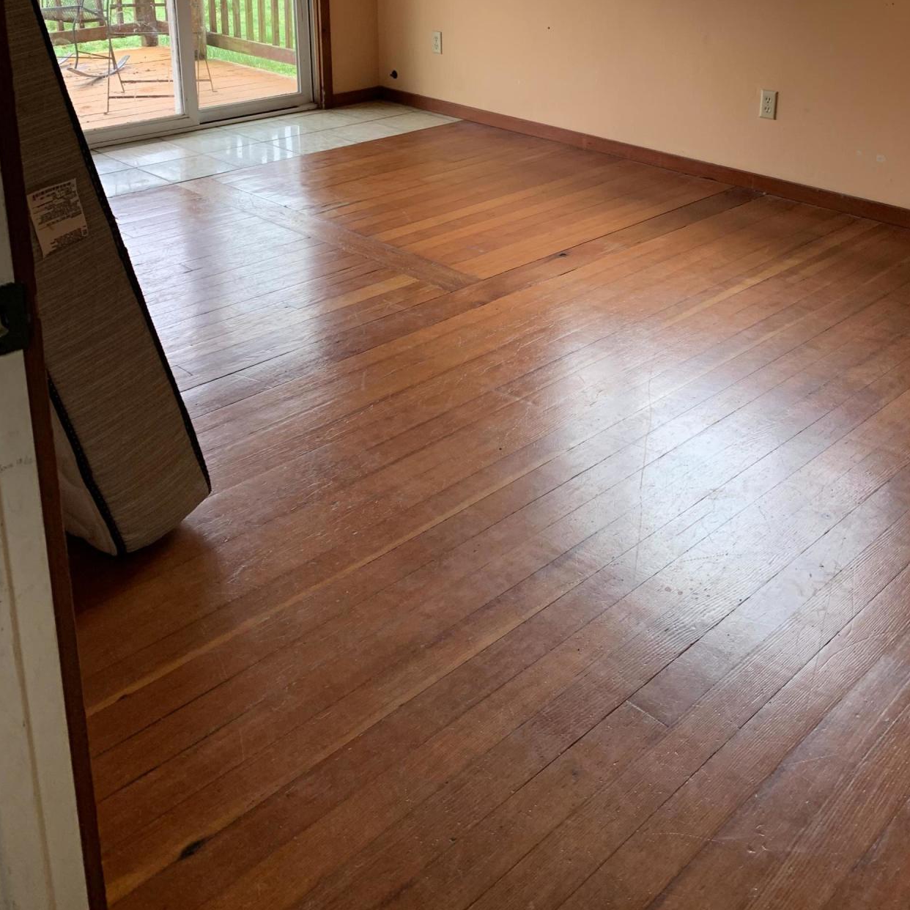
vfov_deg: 43.2
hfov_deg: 44.7
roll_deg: -0.7
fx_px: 1100
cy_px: 202
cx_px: 536
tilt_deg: -16.1
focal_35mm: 37
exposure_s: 1/100
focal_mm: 4.25
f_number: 1.8
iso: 100
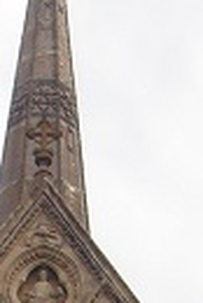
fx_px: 1999
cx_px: 26
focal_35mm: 237
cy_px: 718
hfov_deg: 5.8
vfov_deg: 8.0
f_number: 9.9
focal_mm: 6.61
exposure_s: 1/100
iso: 80
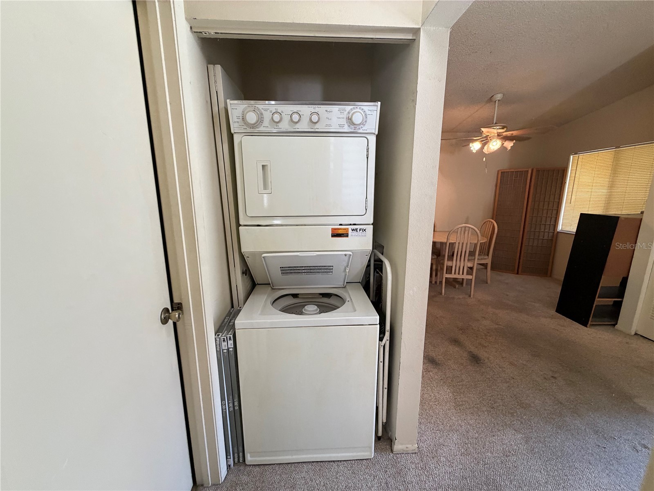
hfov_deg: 102.1
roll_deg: +0.5
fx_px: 265
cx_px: 327
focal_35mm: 14
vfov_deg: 85.7
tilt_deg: -11.3
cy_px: 246
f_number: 2.2
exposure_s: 1/60
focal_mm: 2.22
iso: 320
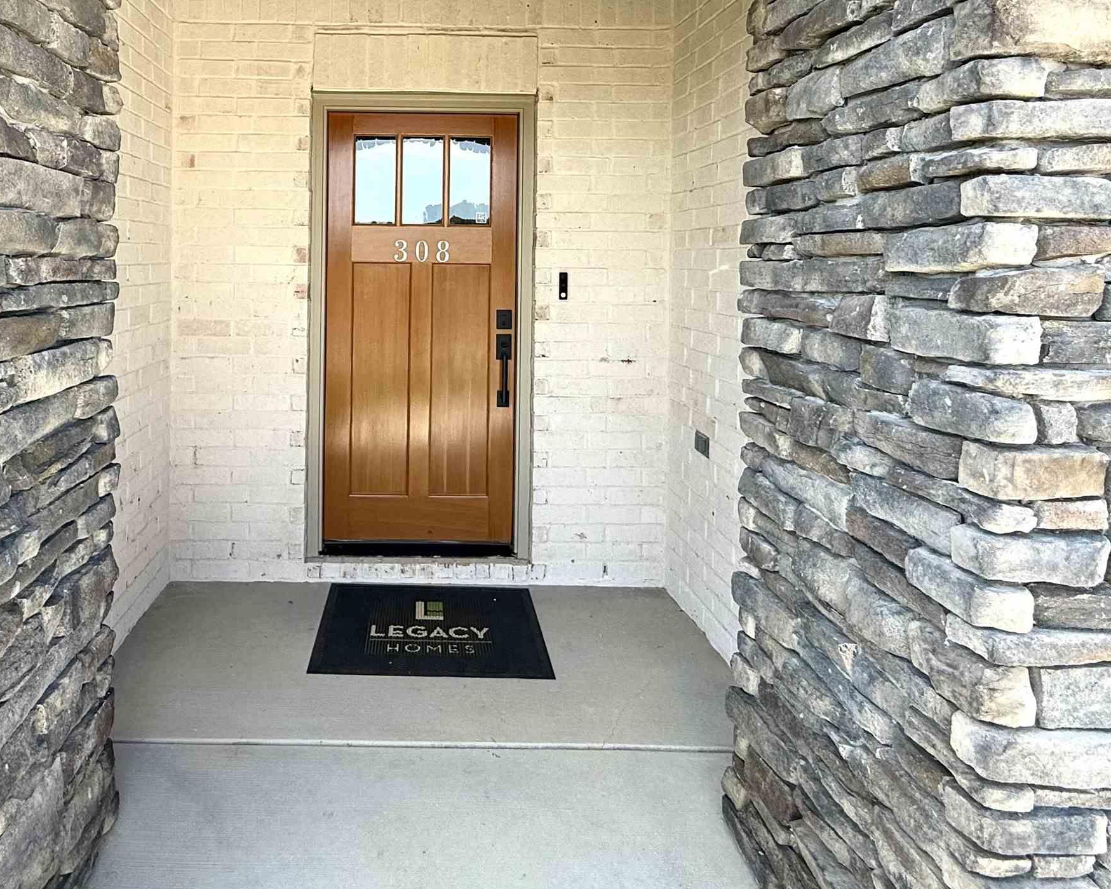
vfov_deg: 56.8
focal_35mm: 24
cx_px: 420
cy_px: 262
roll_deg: -0.7
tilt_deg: +0.2
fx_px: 789
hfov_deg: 69.2
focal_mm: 2.22
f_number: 2.2
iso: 50
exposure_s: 1/300
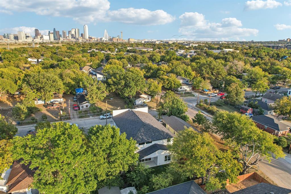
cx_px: 146
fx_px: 178
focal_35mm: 22
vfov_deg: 57.2
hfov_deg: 78.6
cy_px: 97
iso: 100
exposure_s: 1/640
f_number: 2.8
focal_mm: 8.4
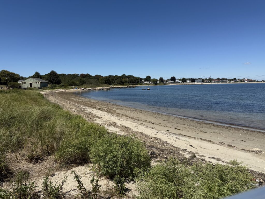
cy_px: 100
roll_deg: +1.3
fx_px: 184
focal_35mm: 24
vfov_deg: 56.8
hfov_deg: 71.6
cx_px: 132
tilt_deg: -4.7
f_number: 1.78
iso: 80
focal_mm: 6.76
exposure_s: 1/7353
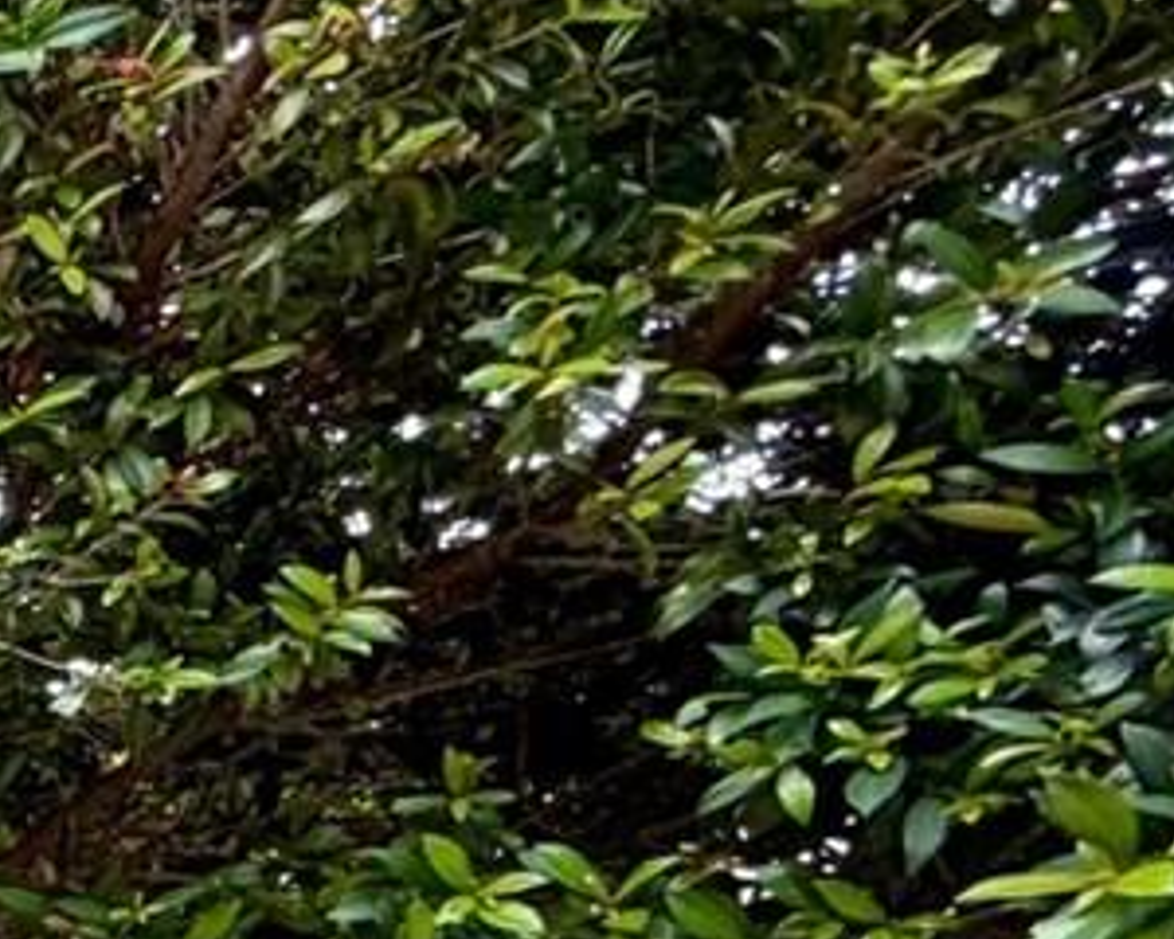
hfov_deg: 14.4
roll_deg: -0.6
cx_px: -1757
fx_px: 2536
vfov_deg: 18.8
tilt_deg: -3.8
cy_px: 1362
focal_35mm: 73
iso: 80
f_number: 2.2
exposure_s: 1/121
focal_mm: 2.22
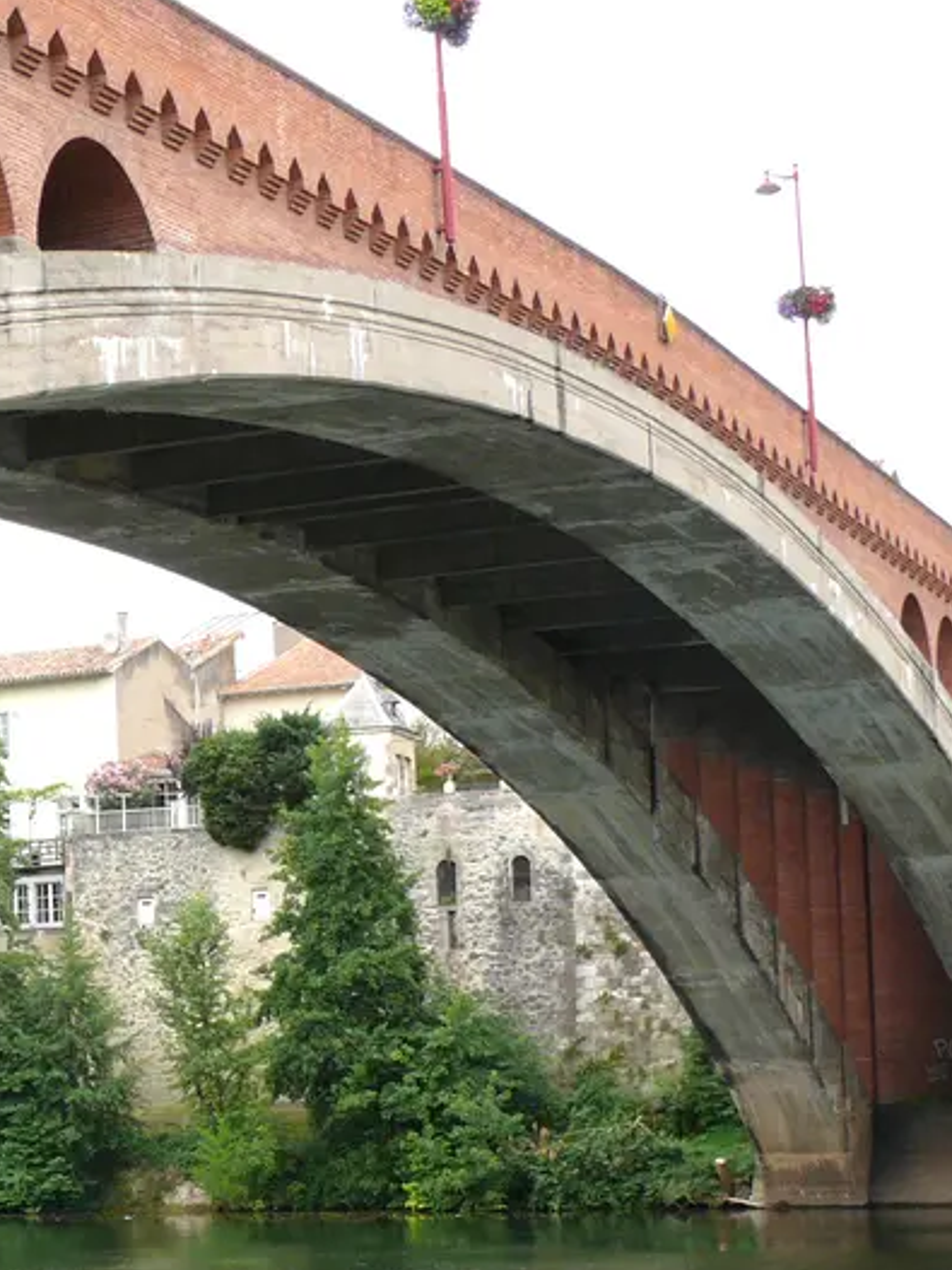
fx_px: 3118
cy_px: 892
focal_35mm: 85
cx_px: -369
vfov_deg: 22.9
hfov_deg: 16.2
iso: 100
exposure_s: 1/200
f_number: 4.5
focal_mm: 7.4
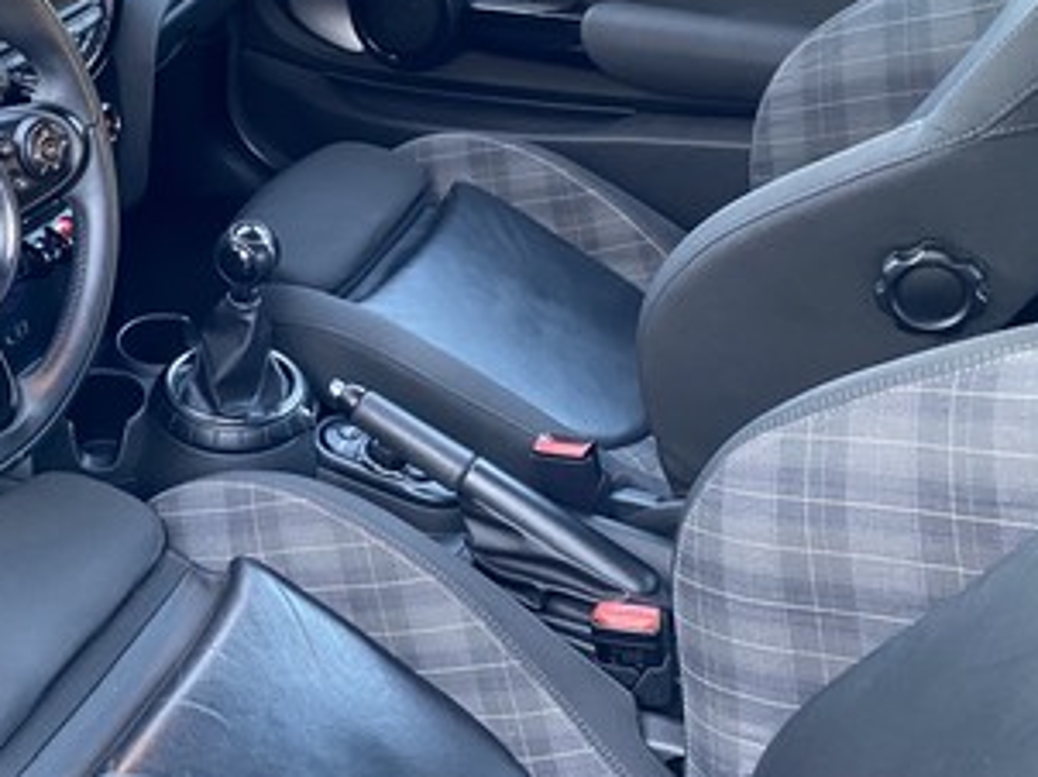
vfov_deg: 32.6
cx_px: 192
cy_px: 277
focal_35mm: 44
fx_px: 1318
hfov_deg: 41.0
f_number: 1.8
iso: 500
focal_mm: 4.25
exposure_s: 1/60
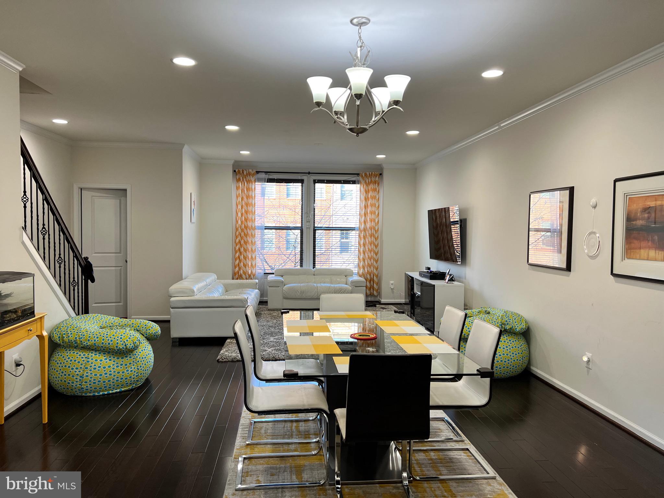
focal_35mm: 26
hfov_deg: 67.3
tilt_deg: -3.4
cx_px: 332
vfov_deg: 53.1
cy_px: 249
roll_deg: -1.2
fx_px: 499
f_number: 1.5
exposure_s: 1/121
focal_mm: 5.7
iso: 125
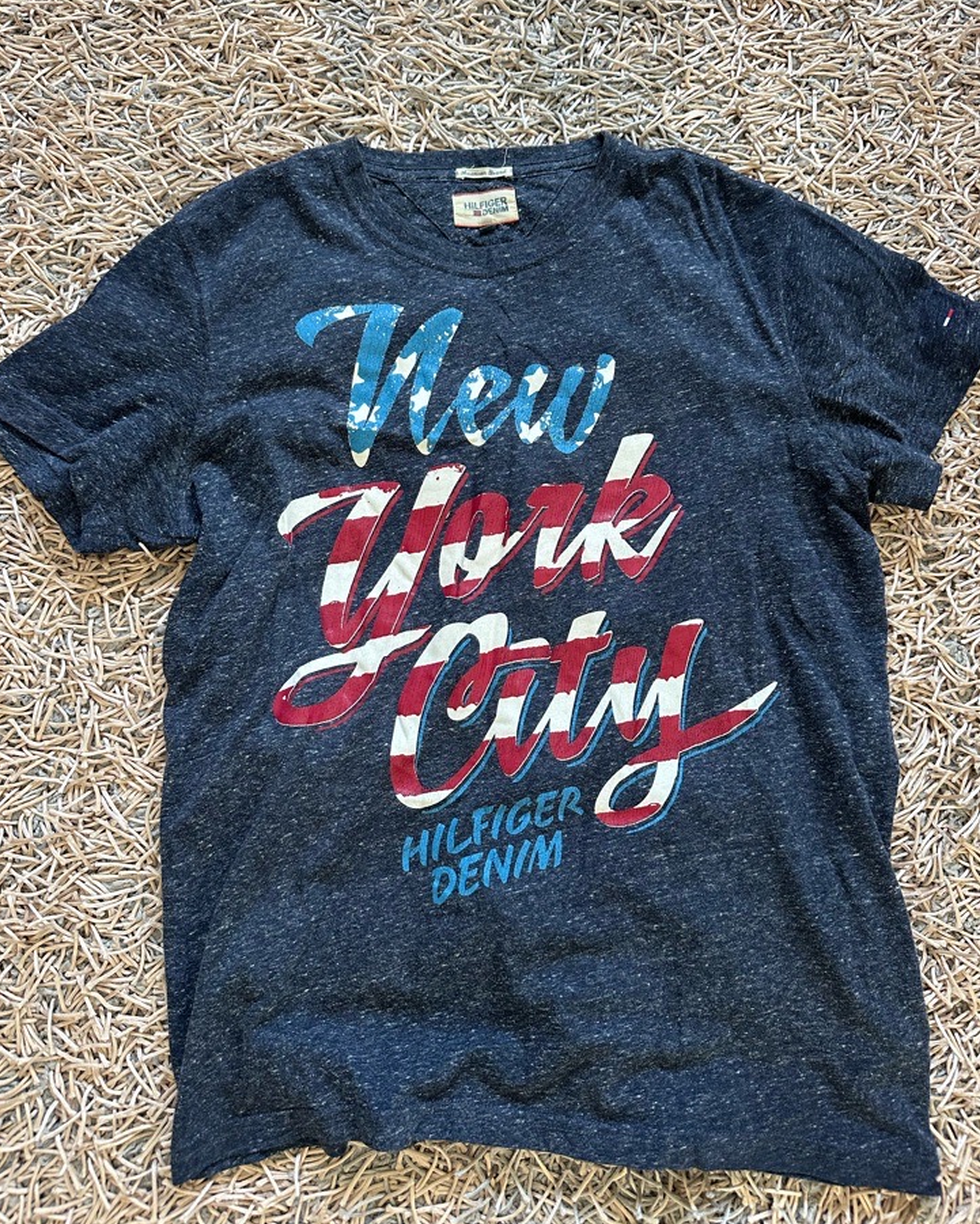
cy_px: 558
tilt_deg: -82.9
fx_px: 942
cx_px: 497
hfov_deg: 54.9
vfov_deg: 65.9
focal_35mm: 26
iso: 250
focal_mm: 6.86
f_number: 1.78
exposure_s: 1/60
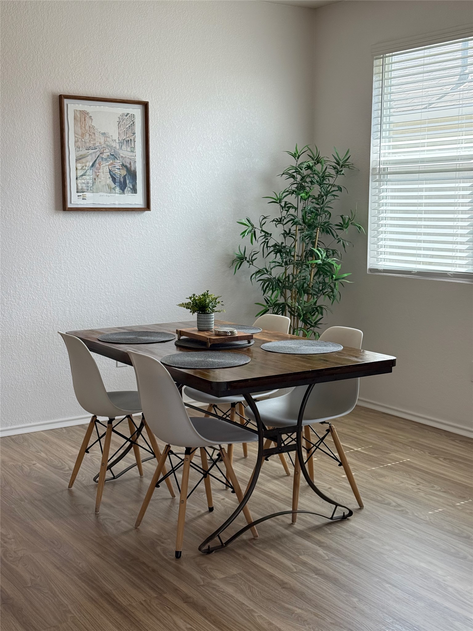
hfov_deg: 30.3
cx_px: 236
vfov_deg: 39.7
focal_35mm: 48
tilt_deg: -7.5
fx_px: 875
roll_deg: +0.4
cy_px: 316
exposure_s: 1/386
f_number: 1.78
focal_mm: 6.76
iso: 80
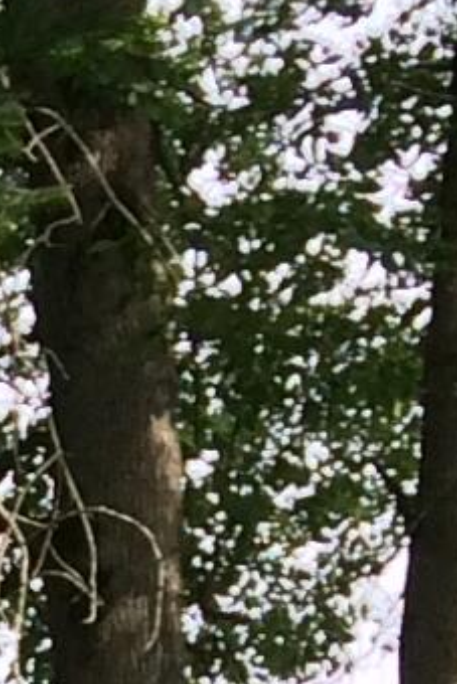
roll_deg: +2.0
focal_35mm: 266
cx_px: -1182
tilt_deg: +0.1
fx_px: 5060
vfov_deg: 6.8
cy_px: 2211
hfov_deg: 4.8
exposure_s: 1/423
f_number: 2.2
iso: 32
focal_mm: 4.15
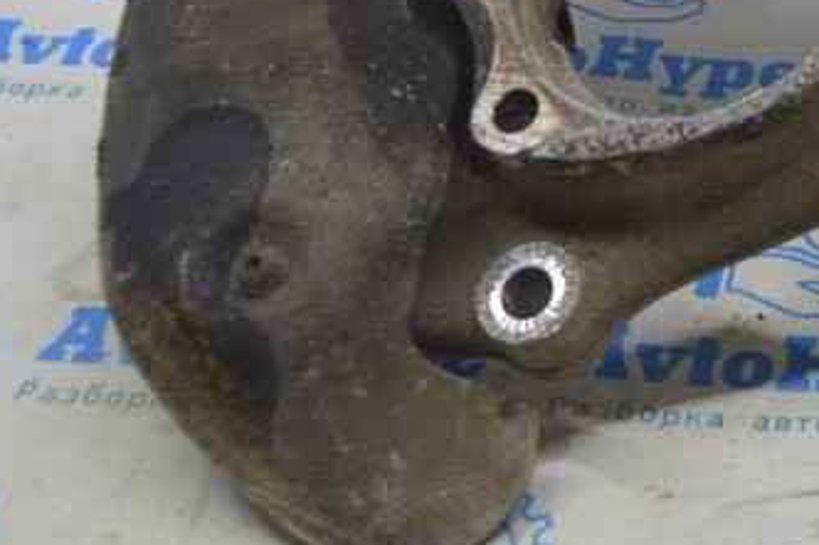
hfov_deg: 17.7
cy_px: -181
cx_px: 1117
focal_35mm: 107
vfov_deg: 12.4
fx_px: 2423
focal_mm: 23
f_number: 5.6
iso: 400
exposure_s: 1/25
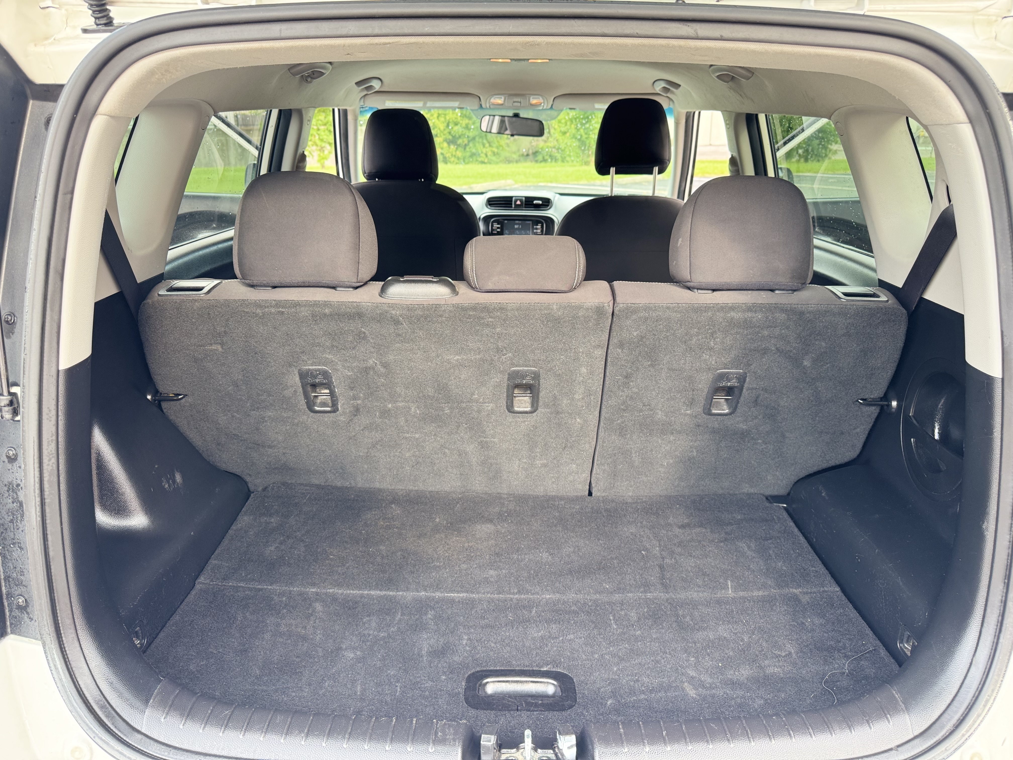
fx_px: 702
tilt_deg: -20.0
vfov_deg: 56.8
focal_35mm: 24
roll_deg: -0.5
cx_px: 506
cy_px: 380
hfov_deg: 71.6
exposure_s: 1/121
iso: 125
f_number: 1.78
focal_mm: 6.76
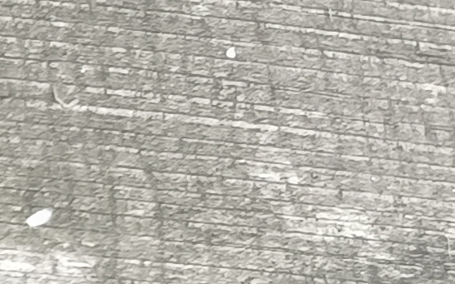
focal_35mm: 190
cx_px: -1012
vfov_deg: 6.1
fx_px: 2356
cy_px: 1027
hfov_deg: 8.7
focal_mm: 6.14
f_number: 1.65
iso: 161
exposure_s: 1/100
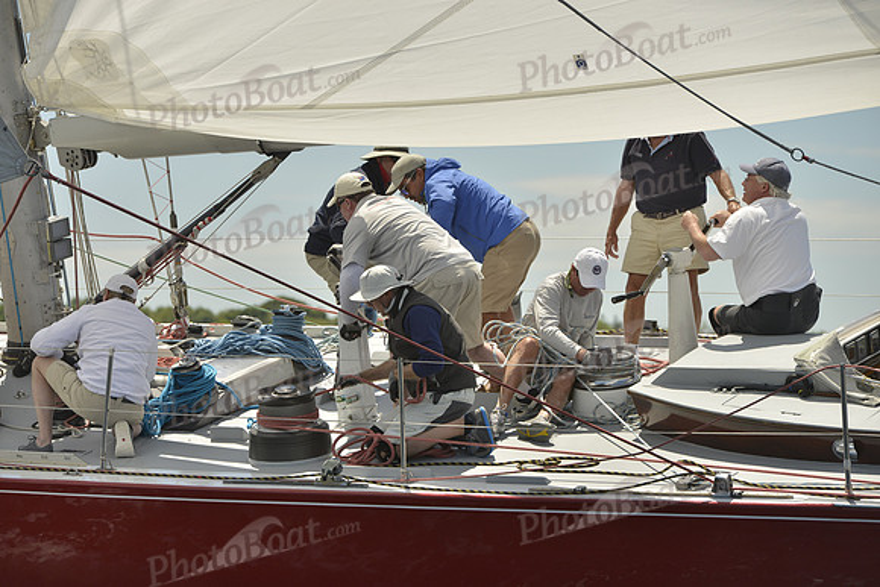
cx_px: 440
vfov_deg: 7.6
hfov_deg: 11.4
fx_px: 4401
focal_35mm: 180
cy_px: 294
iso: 280
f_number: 8
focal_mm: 180
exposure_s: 1/1600
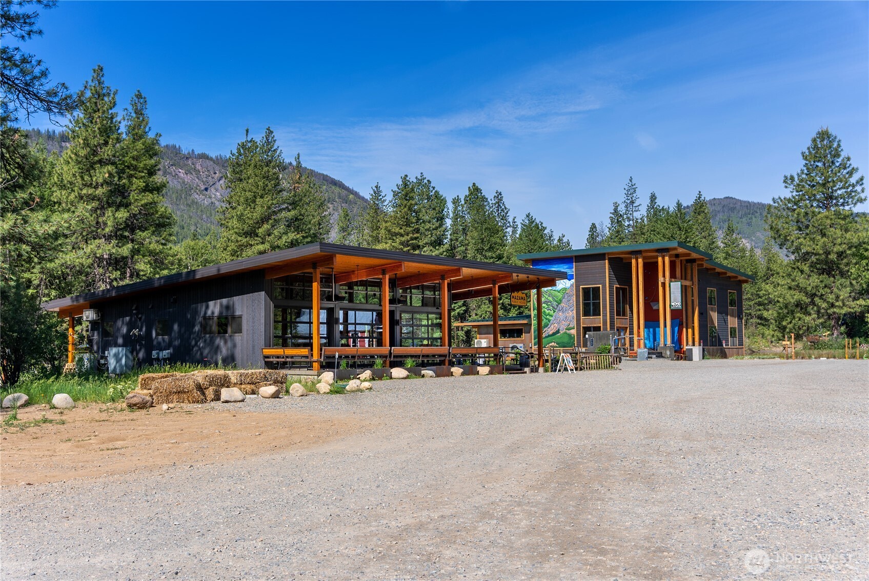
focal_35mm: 40
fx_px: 966
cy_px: 290
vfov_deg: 33.4
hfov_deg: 48.4
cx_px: 434
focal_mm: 40
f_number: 5
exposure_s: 1/800
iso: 80
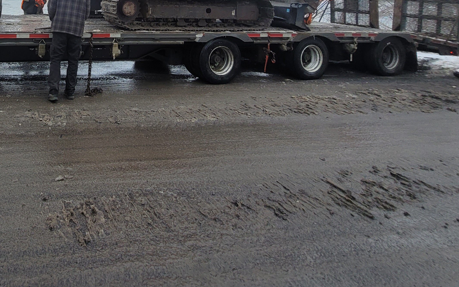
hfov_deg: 60.3
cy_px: -30
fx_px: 325
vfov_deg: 39.0
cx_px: 50
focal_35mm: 26
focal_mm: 2.2
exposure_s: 1/521
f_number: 2.2
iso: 64
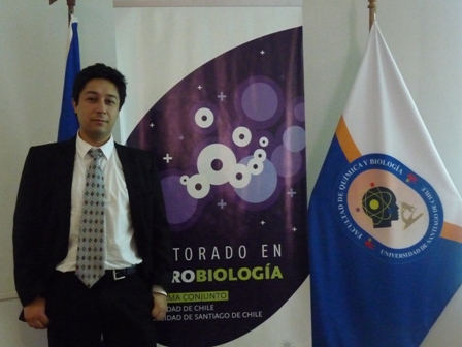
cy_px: 174
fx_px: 574
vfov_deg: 33.6
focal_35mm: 43
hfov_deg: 43.9
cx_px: 231
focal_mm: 5.4
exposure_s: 1/15
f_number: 3
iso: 800
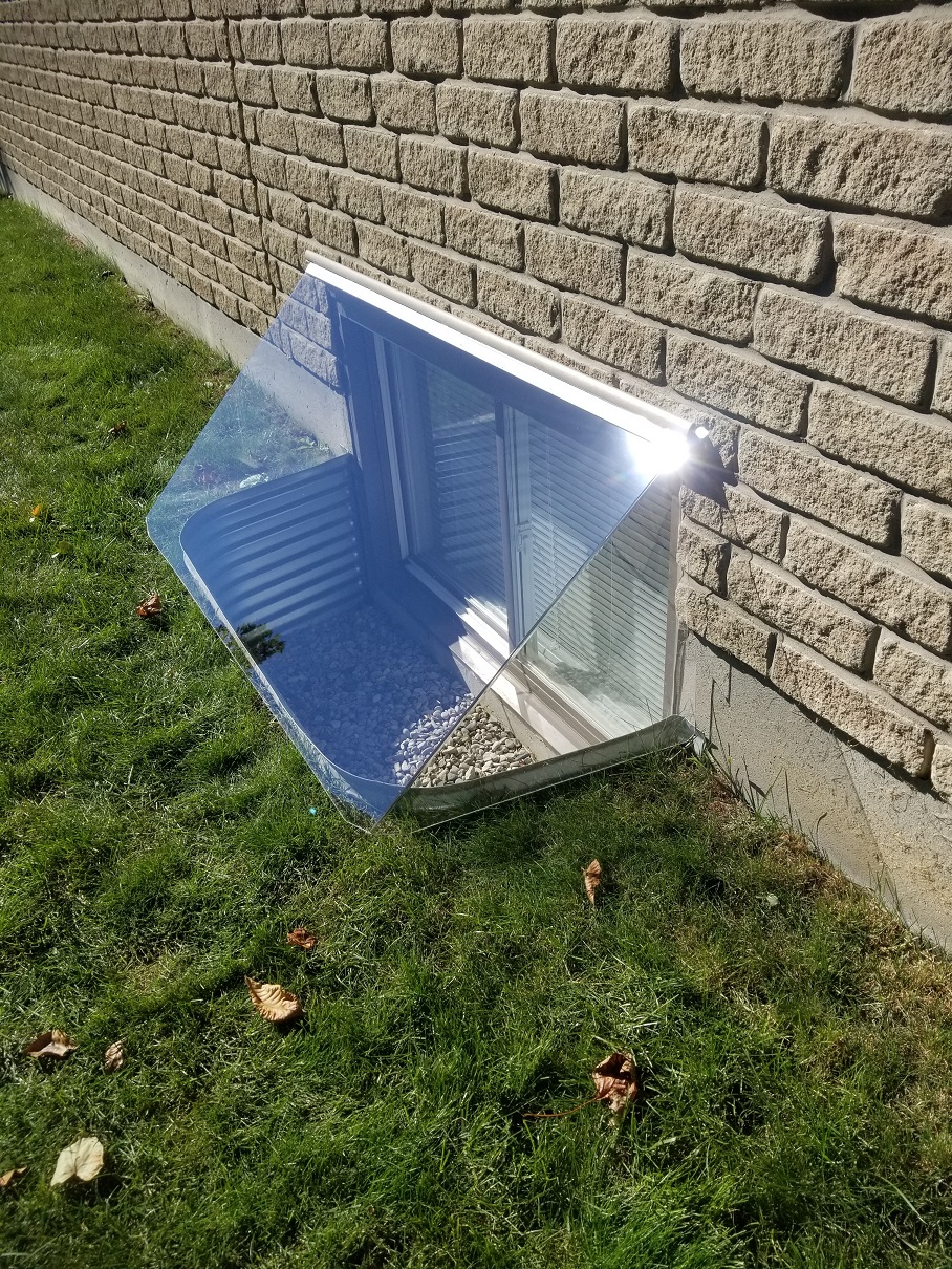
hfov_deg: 53.1
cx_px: 476
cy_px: 634
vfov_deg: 67.3
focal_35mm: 26
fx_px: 953
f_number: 1.7
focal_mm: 4.25
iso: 50
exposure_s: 1/2640
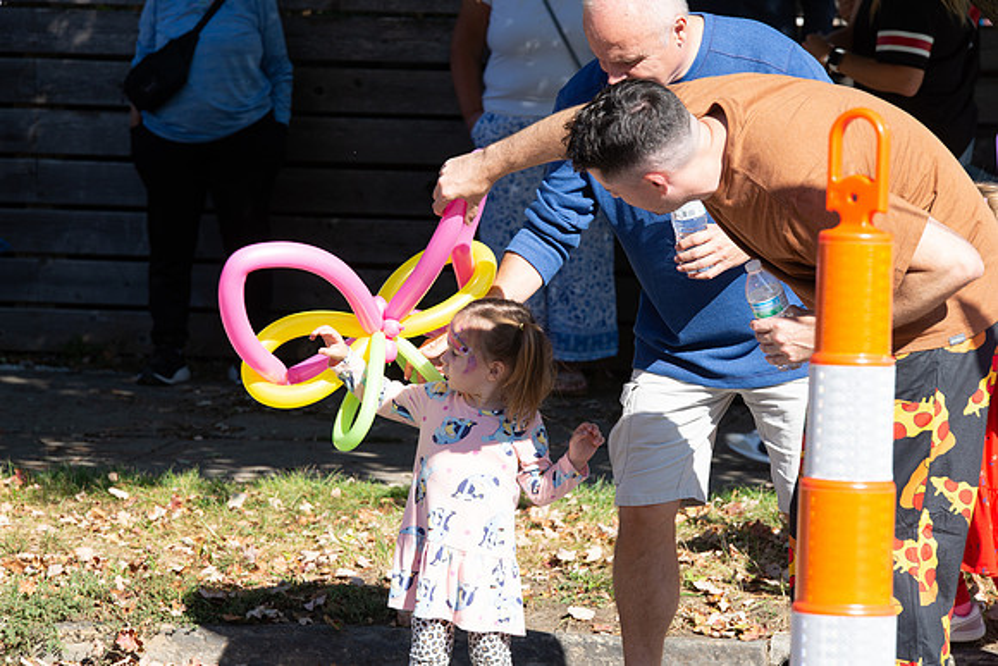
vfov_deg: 7.9
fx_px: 4852
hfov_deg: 11.7
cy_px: 333
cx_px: 499
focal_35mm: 175
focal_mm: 175
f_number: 9
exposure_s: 1/250
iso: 200
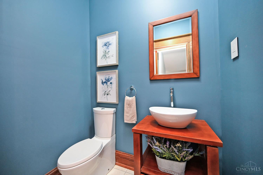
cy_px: 88
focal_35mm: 14
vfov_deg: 81.2
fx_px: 102
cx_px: 132
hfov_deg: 104.3
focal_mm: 14
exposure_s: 1/60
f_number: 4
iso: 1800
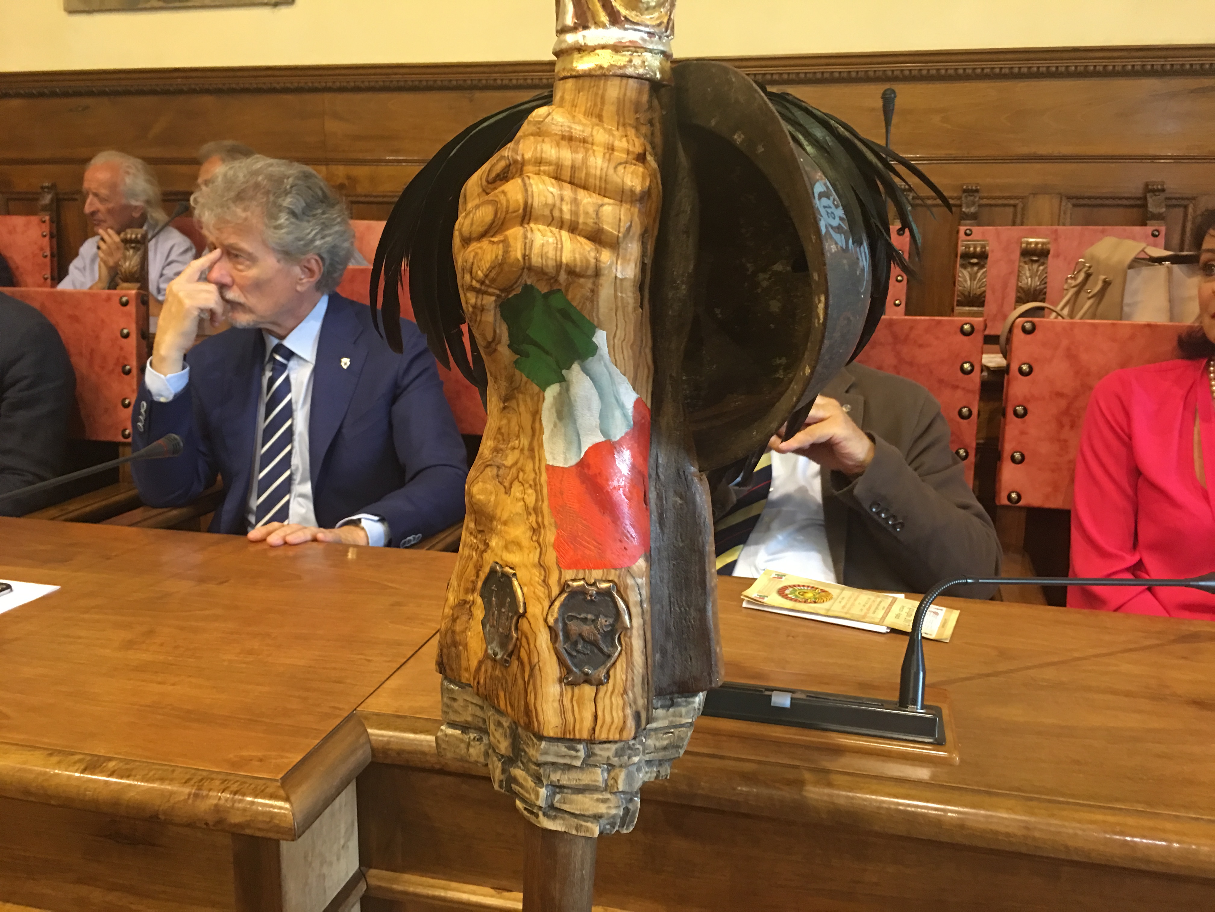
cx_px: 608
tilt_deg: -10.7
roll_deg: -1.3
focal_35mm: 29
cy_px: 456
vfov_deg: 48.2
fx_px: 1018
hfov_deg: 61.7
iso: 80
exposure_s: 1/10
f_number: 2.2
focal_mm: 4.15
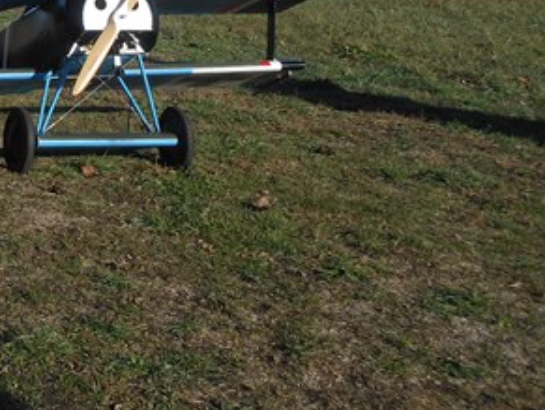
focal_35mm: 69
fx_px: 1088
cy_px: -69
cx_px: -126
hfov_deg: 25.1
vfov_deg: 20.1
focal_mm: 4.7
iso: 80
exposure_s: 1/1000
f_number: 3.4
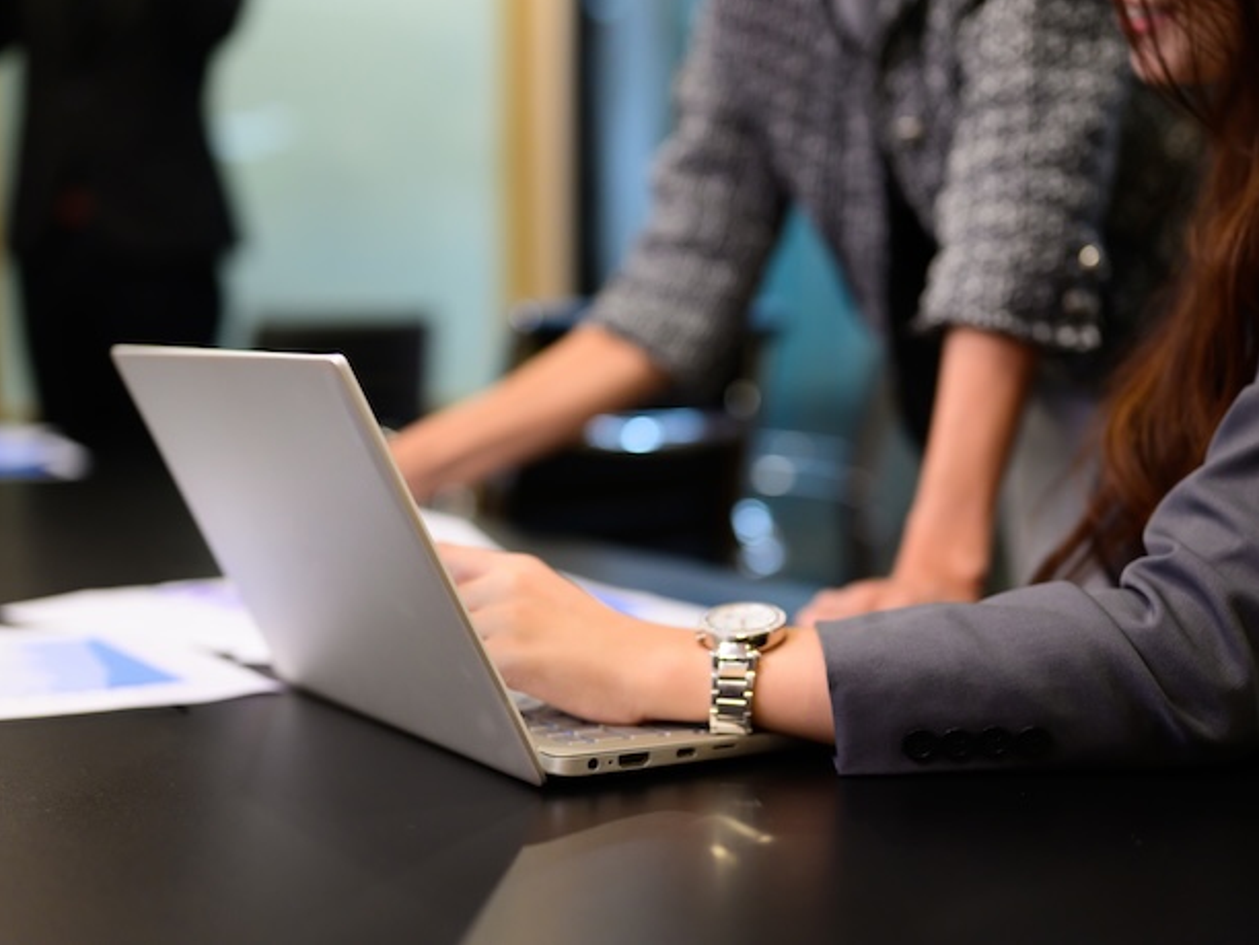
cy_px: 466
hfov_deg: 34.9
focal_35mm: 55
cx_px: 634
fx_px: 2000
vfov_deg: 26.6
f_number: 2.2
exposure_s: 1/320
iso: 1600
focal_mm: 50
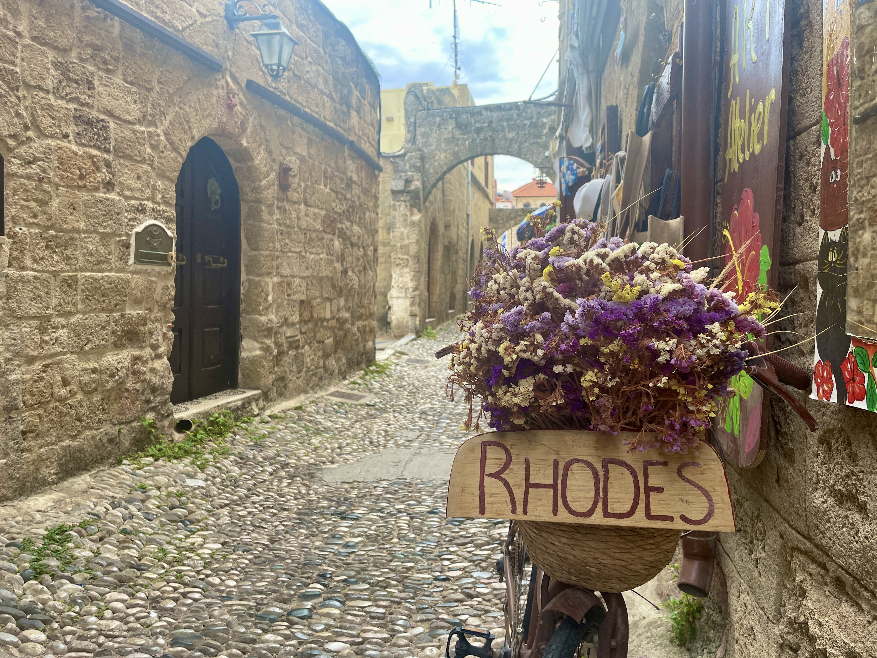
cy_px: 329
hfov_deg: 67.3
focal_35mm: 26
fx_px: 659
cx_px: 438
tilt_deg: -4.1
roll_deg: -1.0
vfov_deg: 53.1
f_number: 1.6
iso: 32
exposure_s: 1/354
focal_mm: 4.2
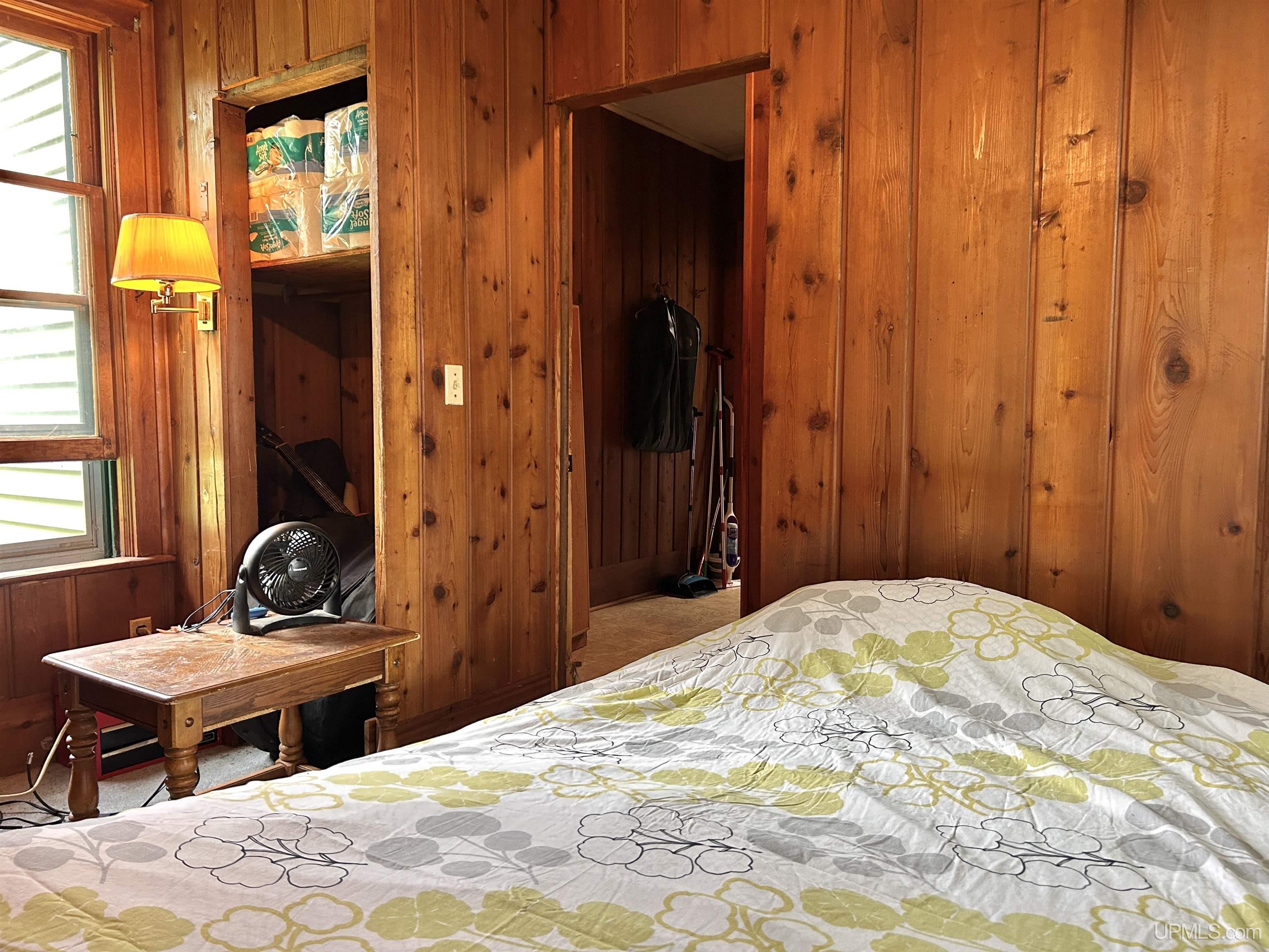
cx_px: 634
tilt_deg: -3.7
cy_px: 476
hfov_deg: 67.3
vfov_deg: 53.1
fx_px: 953
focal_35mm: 26
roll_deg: -0.3
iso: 200
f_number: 1.5
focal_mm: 5.7
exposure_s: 1/60
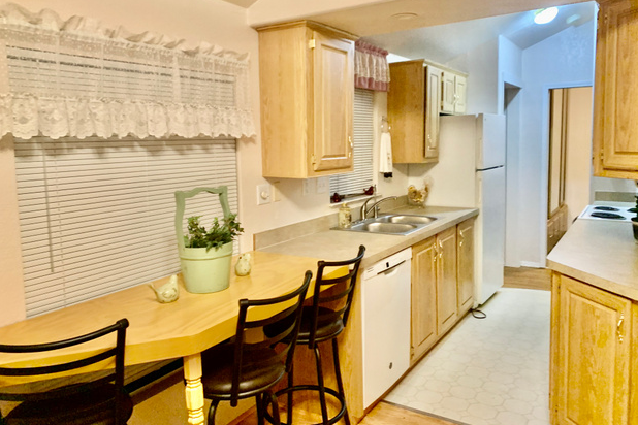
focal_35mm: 28
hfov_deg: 65.5
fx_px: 496
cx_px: 313
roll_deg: +1.8
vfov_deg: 46.4
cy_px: 194
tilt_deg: -4.4
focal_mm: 4.25
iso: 400
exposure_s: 1/60
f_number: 1.8
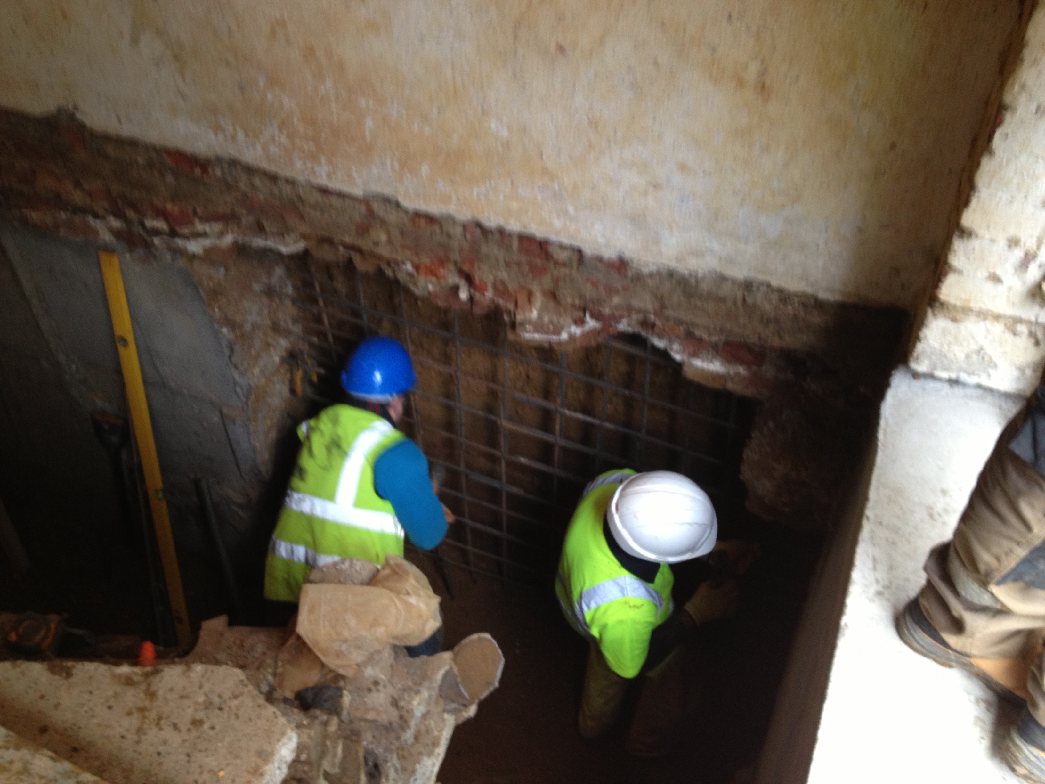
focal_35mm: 35
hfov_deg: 52.6
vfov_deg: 40.7
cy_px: 392
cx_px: 522
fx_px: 1057
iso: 125
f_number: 2.4
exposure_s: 1/20
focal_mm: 4.28
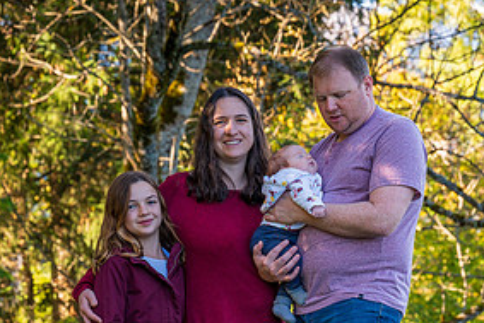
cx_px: 322
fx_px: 1708
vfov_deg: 10.7
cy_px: 325
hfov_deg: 16.1
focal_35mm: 127
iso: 200
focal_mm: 62
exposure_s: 1/250
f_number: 4
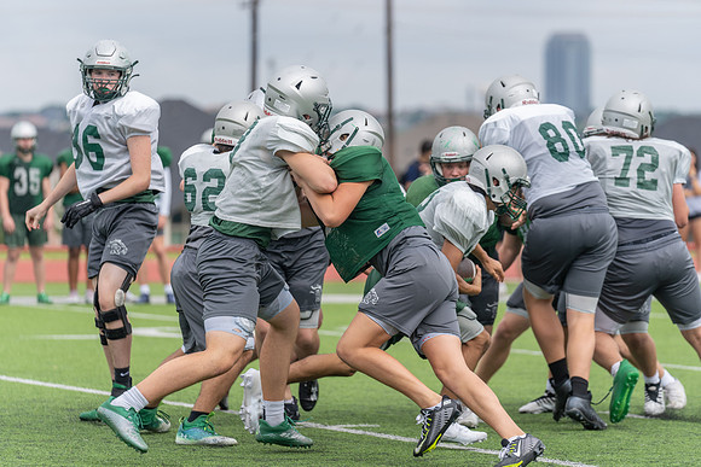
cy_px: 234
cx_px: 350
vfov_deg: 6.9
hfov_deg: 10.3
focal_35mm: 200
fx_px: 3895
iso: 250
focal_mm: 200
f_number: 4
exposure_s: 1/1250
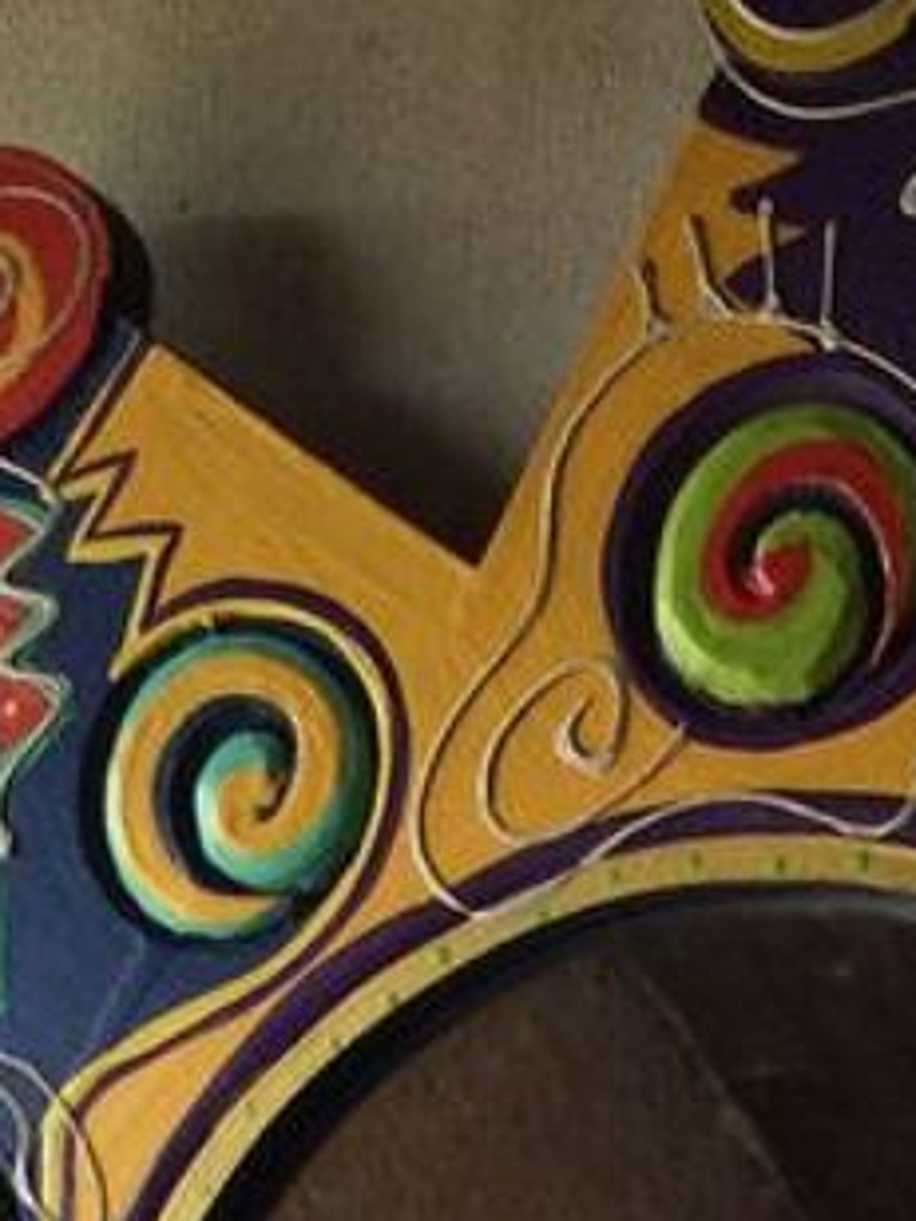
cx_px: 821
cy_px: 1715
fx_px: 4728
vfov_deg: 14.0
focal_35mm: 134
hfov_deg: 11.0
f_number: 2.4
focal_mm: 3.3
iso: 25
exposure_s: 1/33
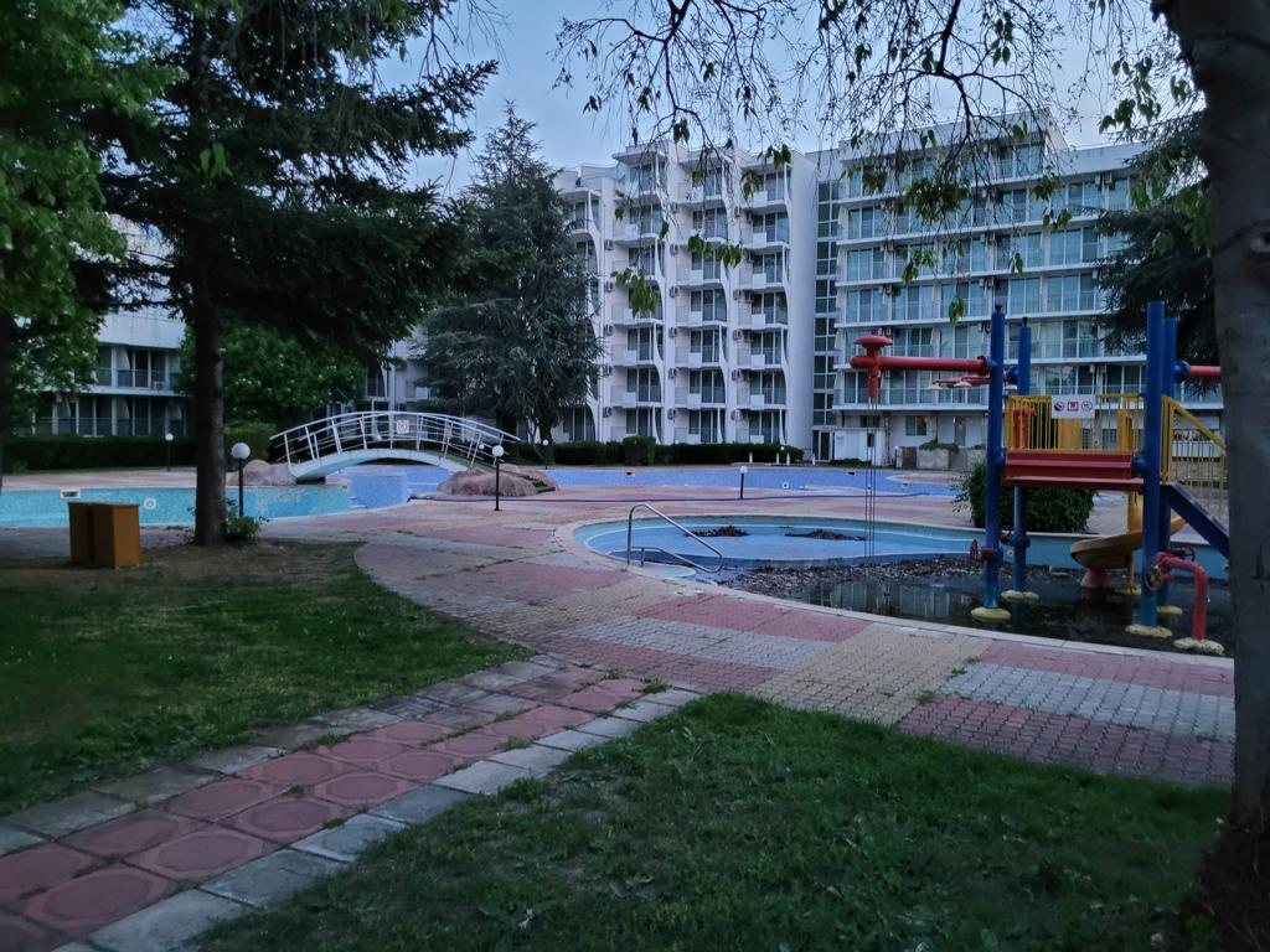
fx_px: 954
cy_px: 476
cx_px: 635
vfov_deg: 53.1
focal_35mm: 26
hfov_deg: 67.3
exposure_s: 1/25
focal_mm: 5.4
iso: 800
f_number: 1.8
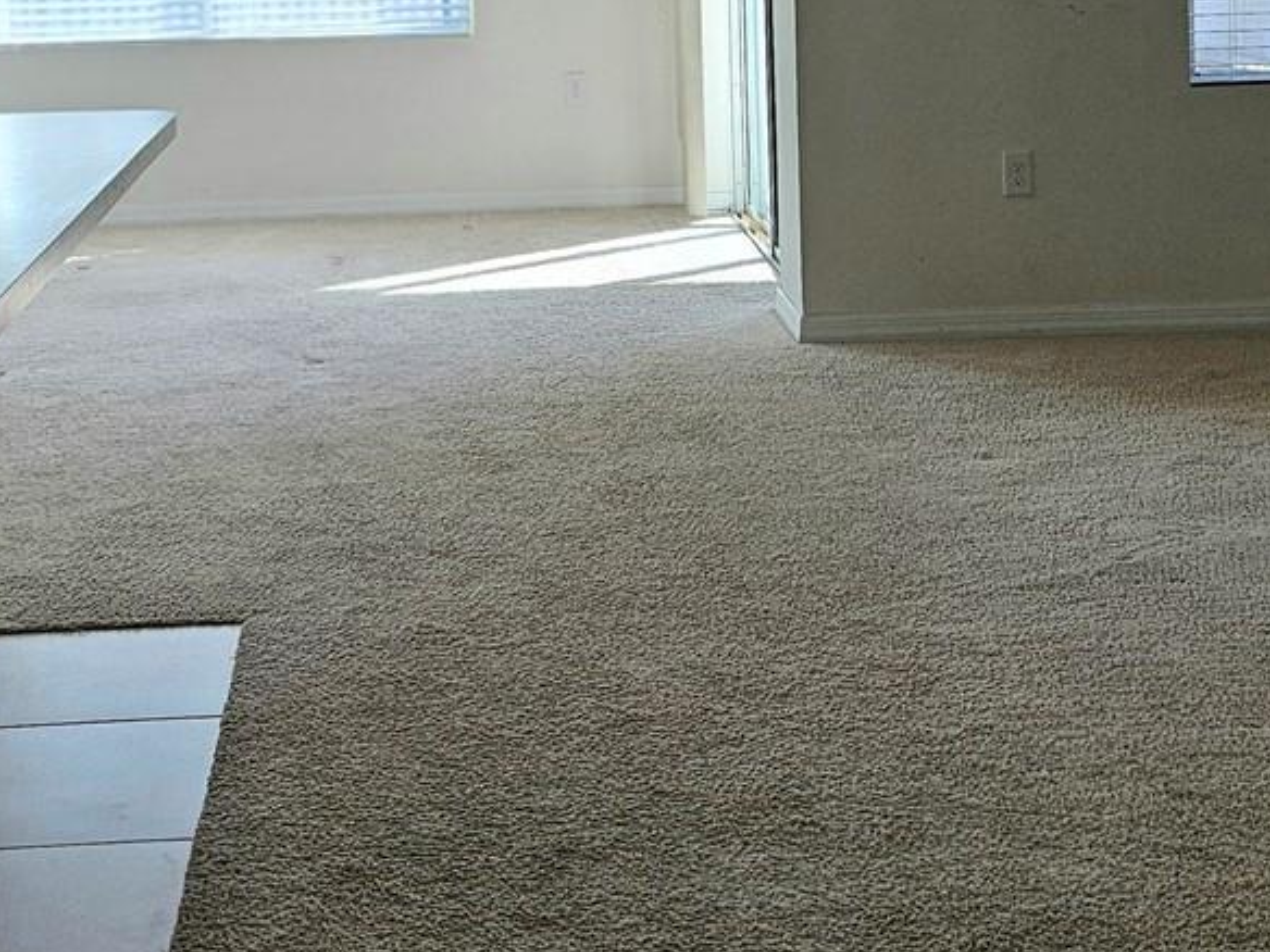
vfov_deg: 22.2
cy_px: -59
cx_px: 568
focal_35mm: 63
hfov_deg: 30.7
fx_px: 2311
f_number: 1.8
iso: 80
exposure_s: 1/208
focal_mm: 5.4
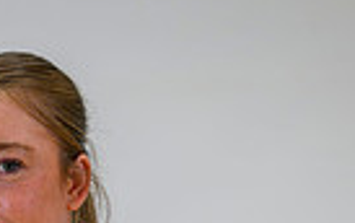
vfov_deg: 3.1
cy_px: 542
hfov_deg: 5.0
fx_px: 4059
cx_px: 0
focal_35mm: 419
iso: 500
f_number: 3.5
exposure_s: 1/160
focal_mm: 125
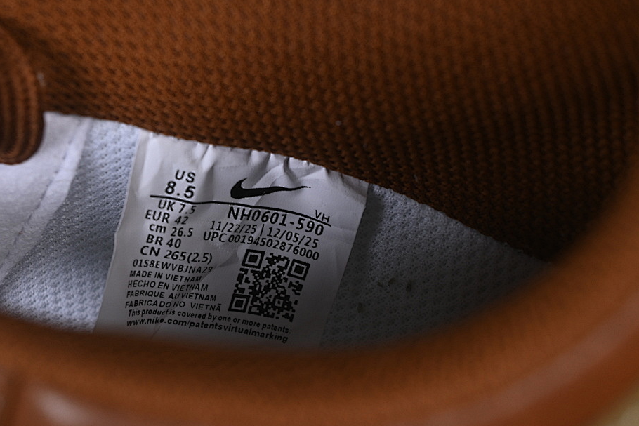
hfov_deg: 22.8
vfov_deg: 15.4
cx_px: 263
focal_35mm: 89
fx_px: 1580
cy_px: 251
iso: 160
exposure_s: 1/60
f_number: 7.1
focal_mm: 50
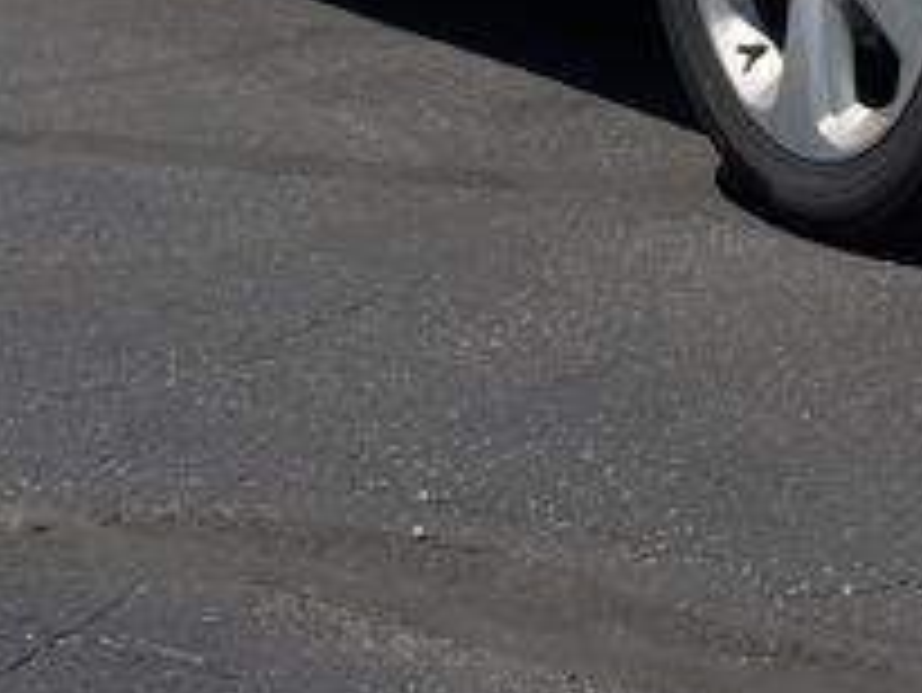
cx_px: 1174
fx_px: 2159
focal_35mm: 81
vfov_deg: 16.6
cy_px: -338
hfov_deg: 21.9
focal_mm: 4.3
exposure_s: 1/2657
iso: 50
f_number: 2.4
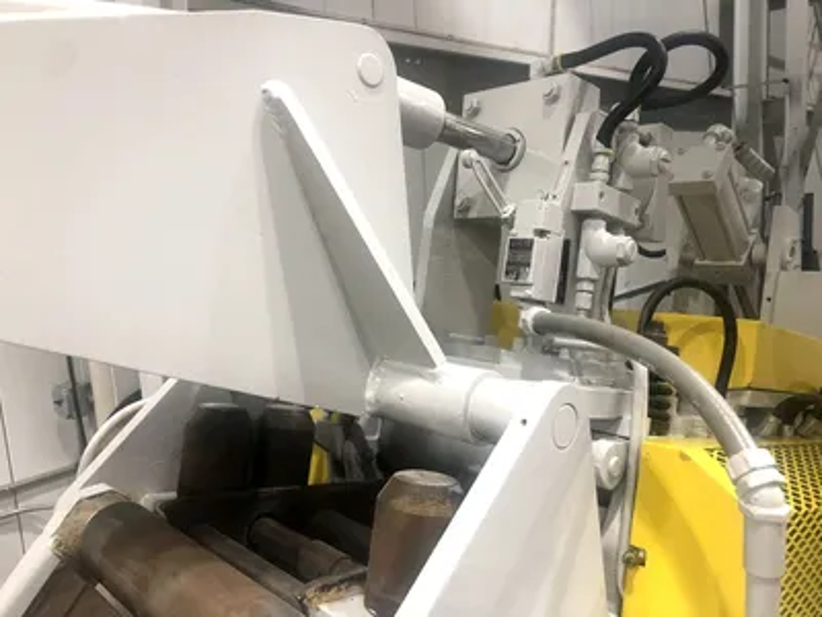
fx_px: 665
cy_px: 308
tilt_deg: -11.3
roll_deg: +2.8
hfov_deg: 63.4
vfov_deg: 49.7
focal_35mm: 28
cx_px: 411
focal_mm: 4
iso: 40
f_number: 1.8
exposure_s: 1/30
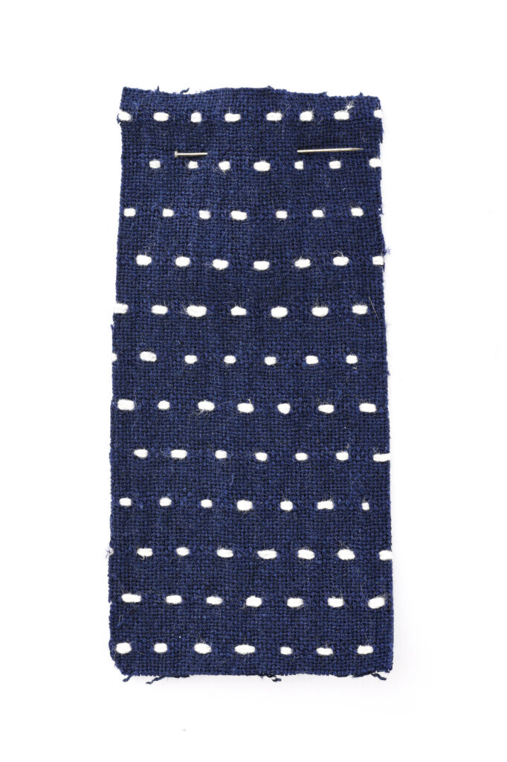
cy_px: 381
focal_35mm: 75
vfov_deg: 27.0
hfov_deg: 18.2
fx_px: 1585
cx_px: 254
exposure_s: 1/10
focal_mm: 50
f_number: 8
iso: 100
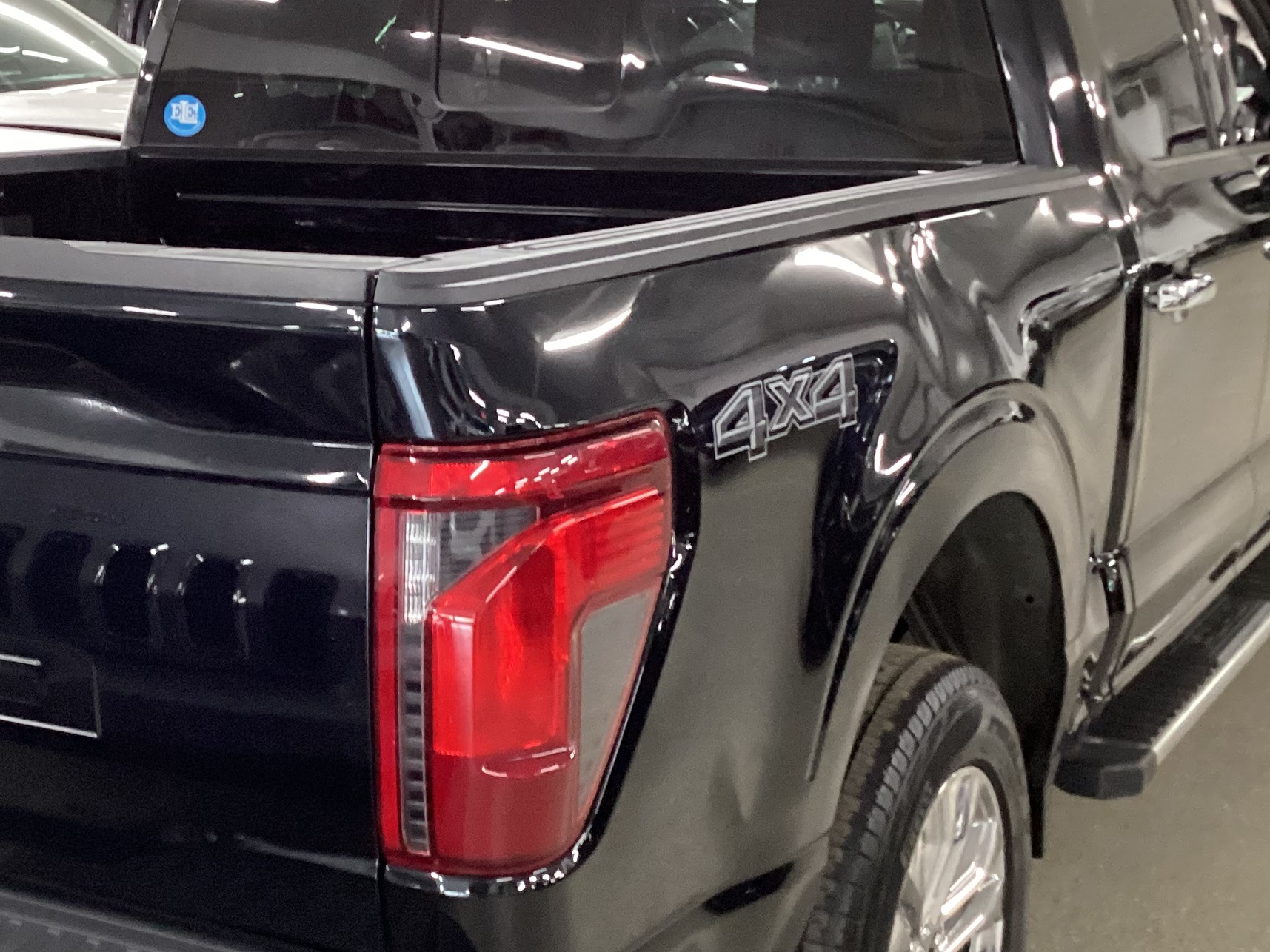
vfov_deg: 24.8
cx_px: 297
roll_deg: +0.1
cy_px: 512
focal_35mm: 59
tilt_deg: -14.0
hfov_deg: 32.0
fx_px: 2164
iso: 400
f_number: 2.4
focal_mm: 3.3
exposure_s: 1/33
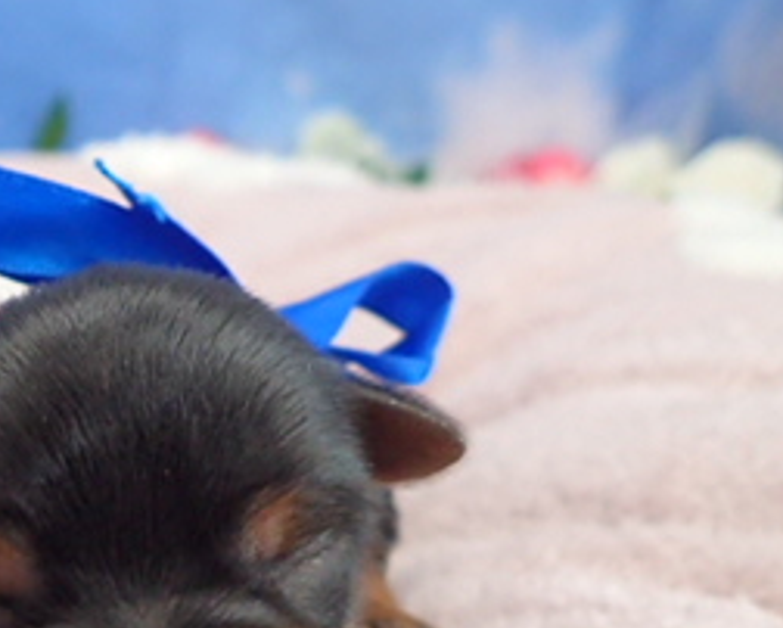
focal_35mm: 62
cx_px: -84
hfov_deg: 27.7
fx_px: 1438
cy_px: 535
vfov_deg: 24.1
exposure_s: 1/100
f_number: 2
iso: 400
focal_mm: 4.5
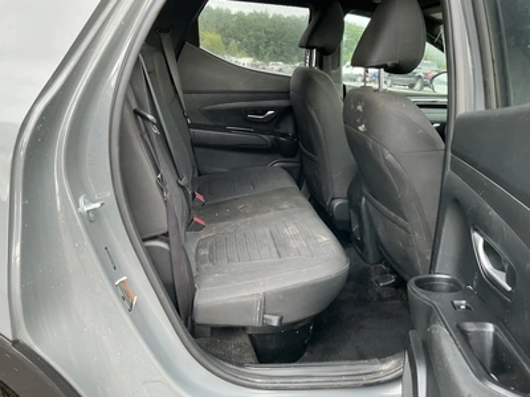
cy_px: 198
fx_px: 429
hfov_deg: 63.4
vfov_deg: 49.7
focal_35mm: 28
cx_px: 265
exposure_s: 1/60
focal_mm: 3
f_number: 1.8
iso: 80
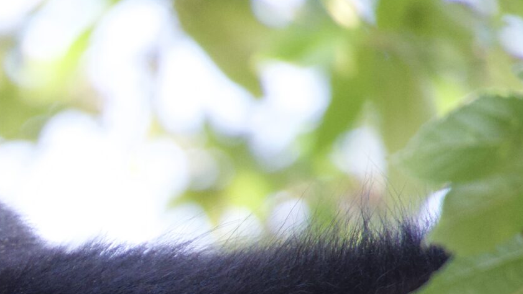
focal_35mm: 646
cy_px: 492
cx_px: -208
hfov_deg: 3.3
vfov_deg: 1.9
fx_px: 8953
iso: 1600
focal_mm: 135
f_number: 5.6
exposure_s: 1/250
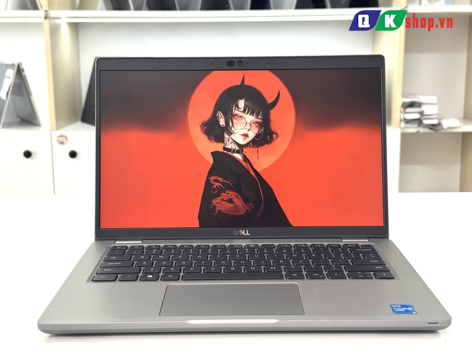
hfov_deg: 39.7
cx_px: 236
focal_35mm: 48
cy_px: 177
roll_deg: +1.4
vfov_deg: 30.3
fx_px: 654
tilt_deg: -10.9
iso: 64
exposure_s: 1/100
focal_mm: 6.76
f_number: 1.78
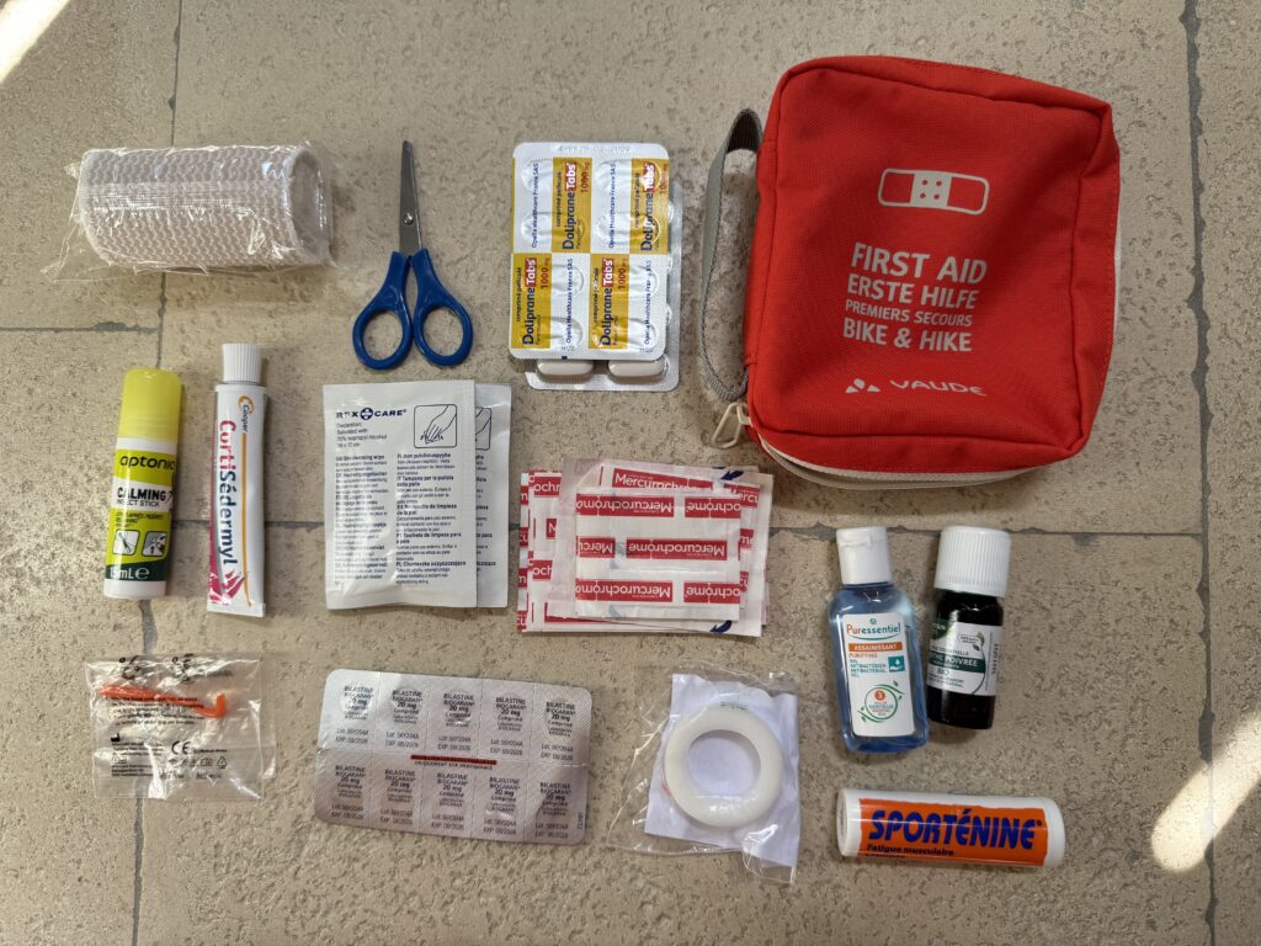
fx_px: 874
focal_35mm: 24
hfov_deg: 71.6
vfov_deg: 56.8
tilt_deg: -85.6
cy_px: 473
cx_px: 630
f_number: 1.78
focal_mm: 6.76
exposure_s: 1/121
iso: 64
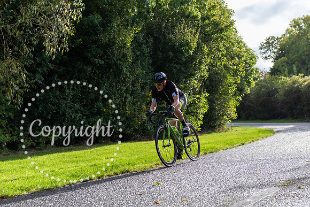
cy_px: 104
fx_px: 534
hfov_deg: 32.4
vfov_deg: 21.9
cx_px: 155
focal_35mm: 62
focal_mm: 62
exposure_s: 1/800
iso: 200
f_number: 4
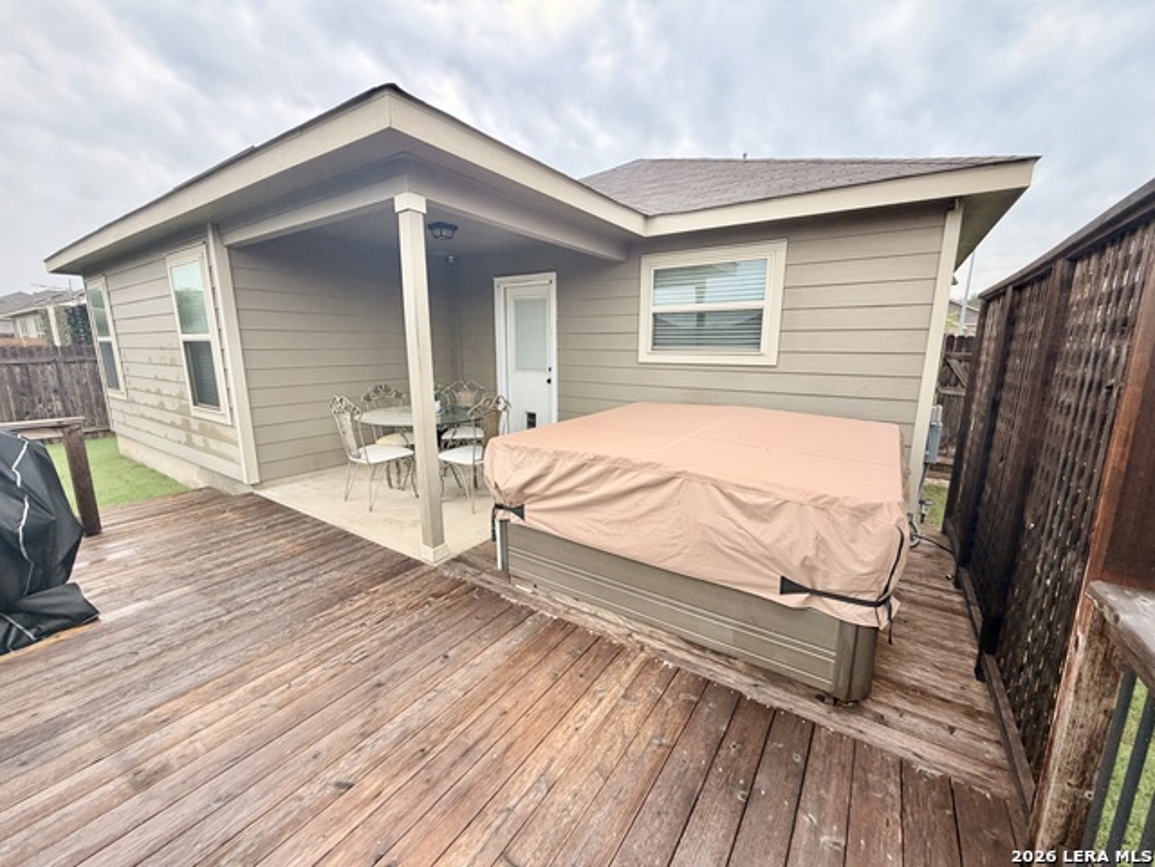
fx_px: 467
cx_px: 578
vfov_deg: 85.7
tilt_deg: -9.0
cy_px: 434
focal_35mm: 14
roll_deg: +0.4
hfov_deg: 102.1
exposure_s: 1/121
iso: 160
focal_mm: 2.22
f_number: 2.2
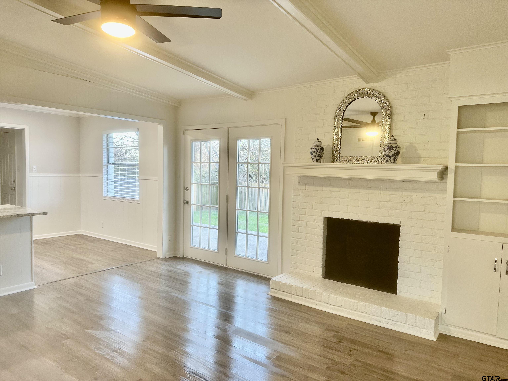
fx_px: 352
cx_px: 254
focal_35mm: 24
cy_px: 190
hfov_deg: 71.6
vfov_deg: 56.8
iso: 125
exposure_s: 1/60
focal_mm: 6.86
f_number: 1.78
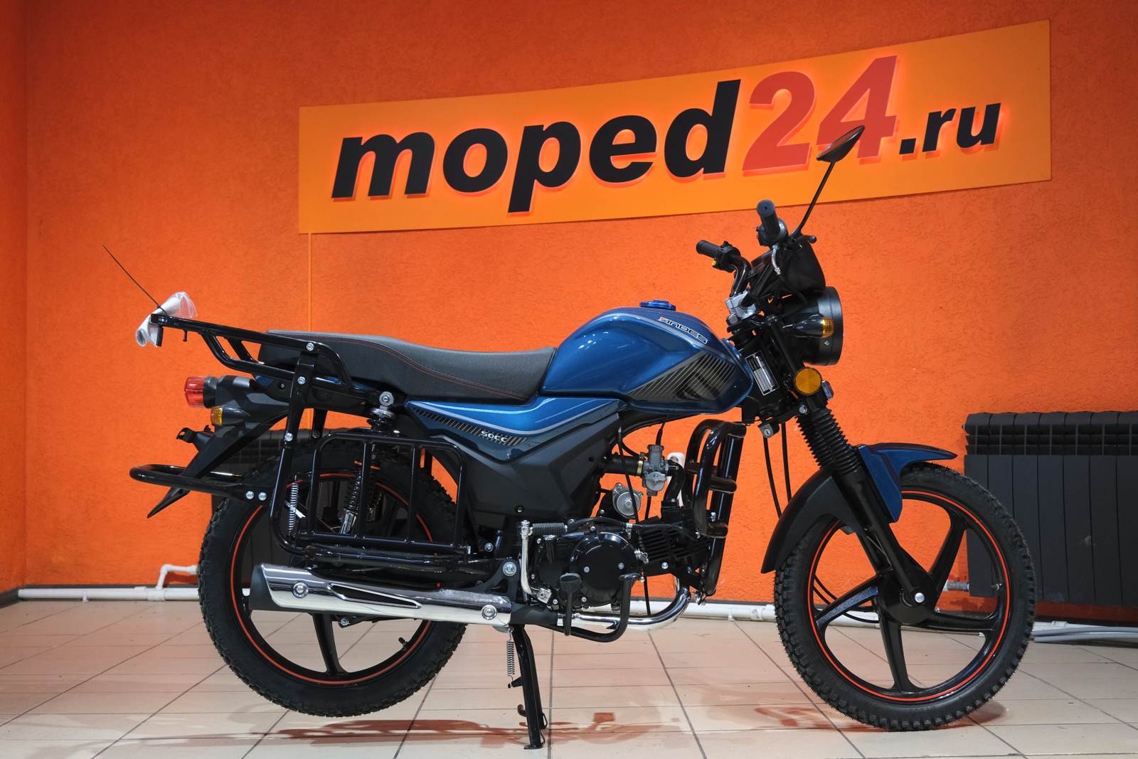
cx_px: 569
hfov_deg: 42.7
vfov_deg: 29.2
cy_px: 380
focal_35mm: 46
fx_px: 1454
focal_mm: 30.8
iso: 1600
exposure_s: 1/100
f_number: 4
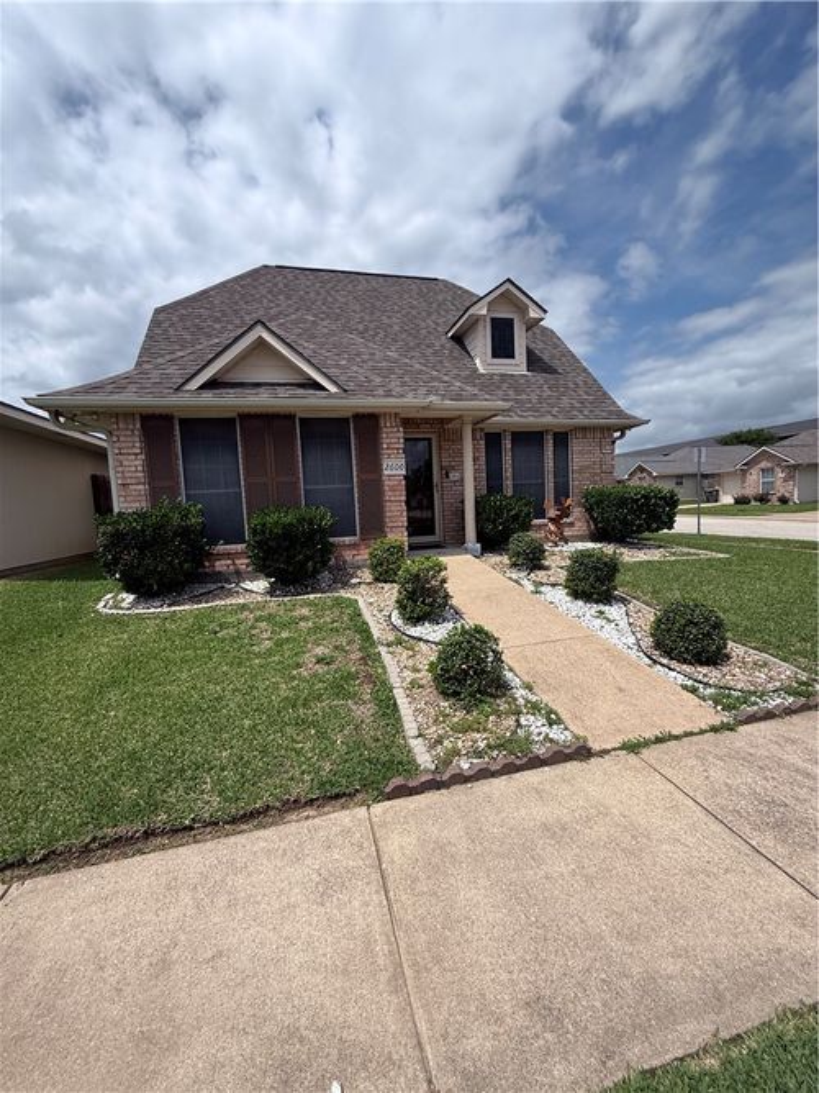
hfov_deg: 85.7
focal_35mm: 14
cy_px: 546
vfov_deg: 102.1
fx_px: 442
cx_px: 410
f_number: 2.2
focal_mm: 2.22
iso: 50
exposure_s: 1/3125
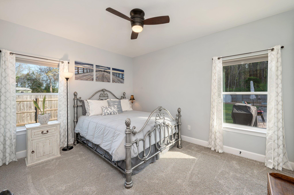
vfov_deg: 81.1
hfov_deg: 104.3
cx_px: 147
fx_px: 114
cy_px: 98
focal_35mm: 14
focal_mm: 14
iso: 320
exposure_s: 1/8
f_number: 9
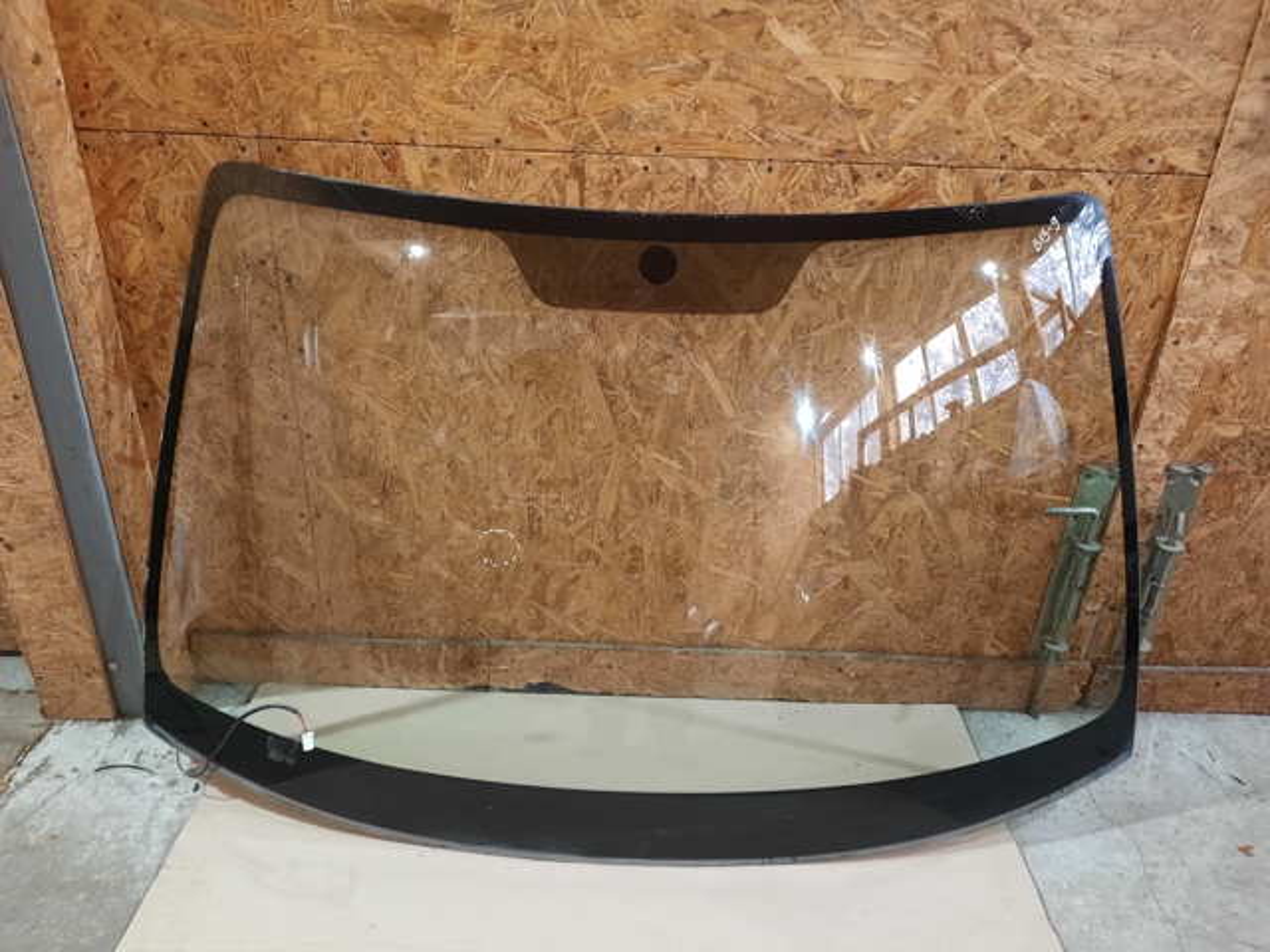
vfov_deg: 54.9
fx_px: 917
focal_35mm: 25
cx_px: 635
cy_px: 476
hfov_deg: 69.4
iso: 400
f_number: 2
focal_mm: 4.6
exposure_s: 1/50
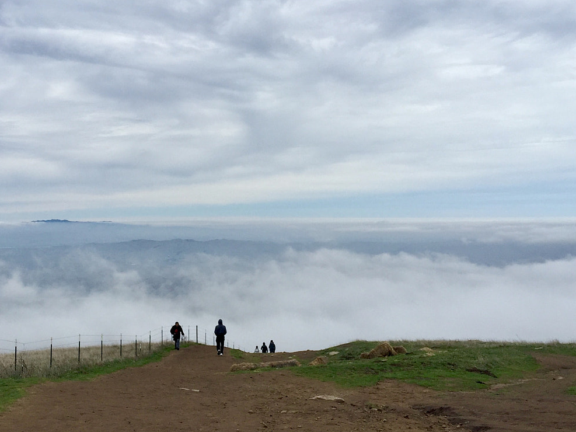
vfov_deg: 30.9
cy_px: 228
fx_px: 782
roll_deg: -2.0
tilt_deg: -0.4
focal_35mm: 47
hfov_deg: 40.1
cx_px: 212
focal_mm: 4.15
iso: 32
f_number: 2.2
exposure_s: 1/1130
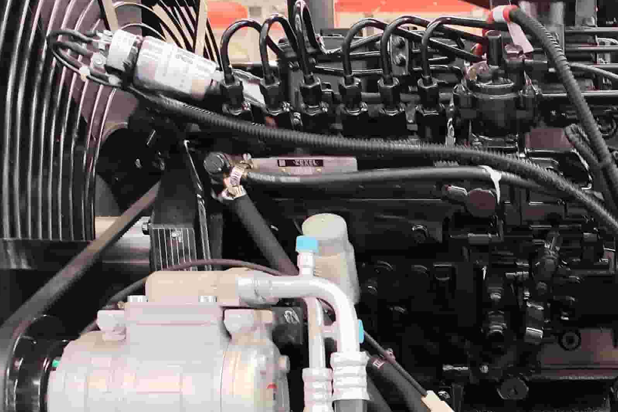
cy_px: 485
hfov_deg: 31.0
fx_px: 1047
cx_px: 584
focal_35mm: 61
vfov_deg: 20.9
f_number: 1.65
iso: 500
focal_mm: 6.14
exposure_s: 1/25
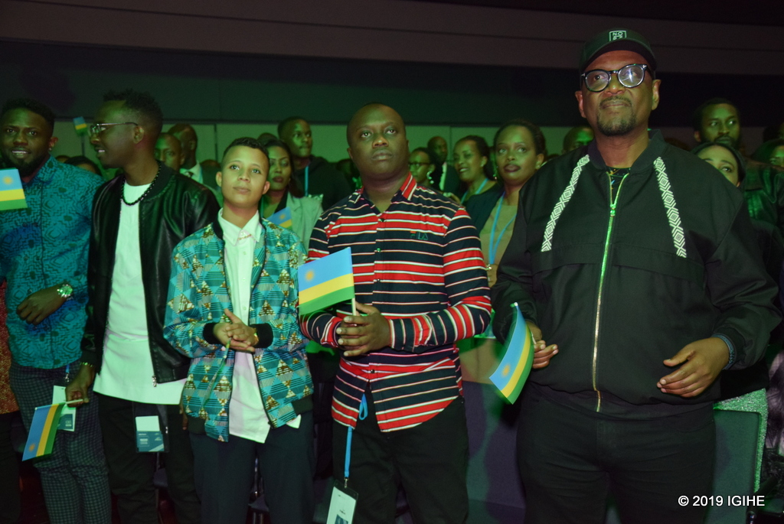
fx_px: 981
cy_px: 262
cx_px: 392
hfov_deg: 43.6
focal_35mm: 45
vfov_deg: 29.9
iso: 1100
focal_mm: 30
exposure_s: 1/60
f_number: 4.2
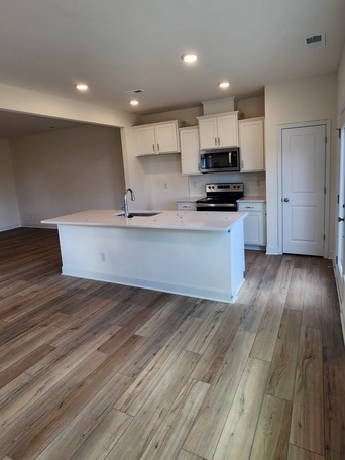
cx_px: 177
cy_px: 203
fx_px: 252
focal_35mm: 19
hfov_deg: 68.7
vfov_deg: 84.3
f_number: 2.2
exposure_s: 1/120
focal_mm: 2.2
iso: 80
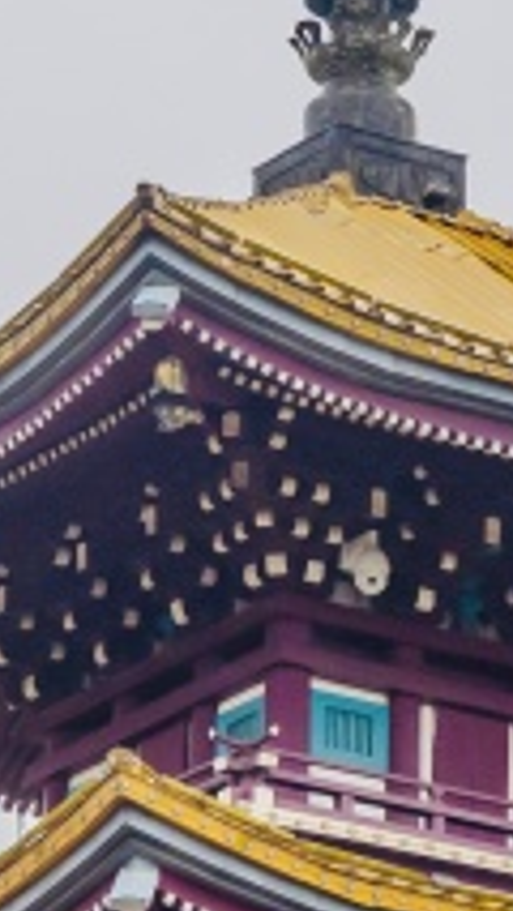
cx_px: 391
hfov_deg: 3.7
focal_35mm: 331
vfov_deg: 6.5
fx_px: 7995
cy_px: -56
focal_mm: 56
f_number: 8
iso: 100
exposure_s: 1/60
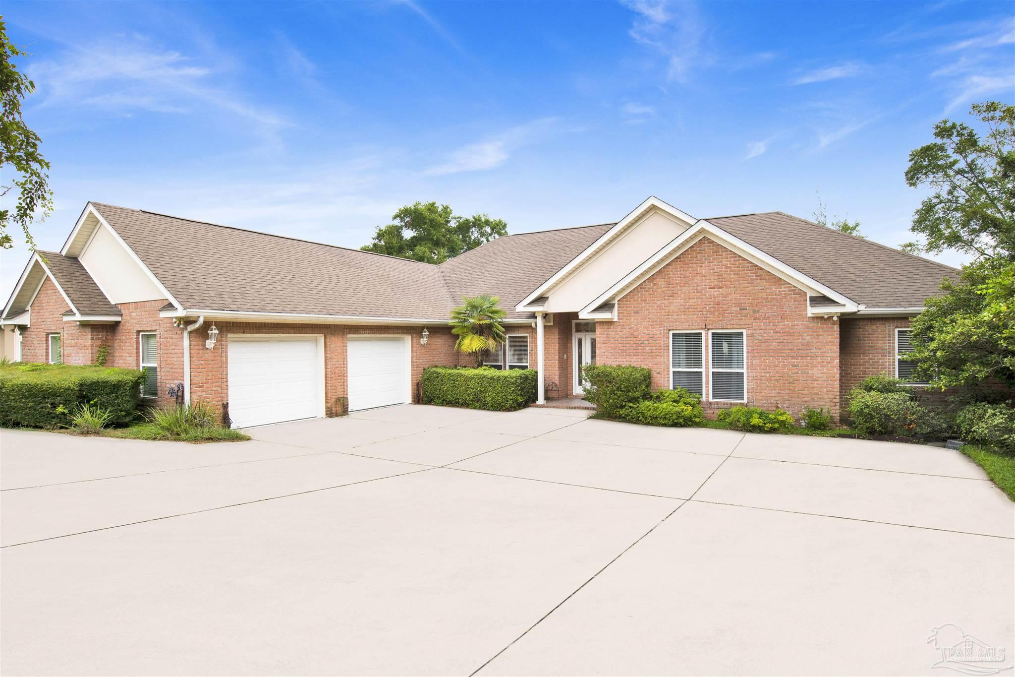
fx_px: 507
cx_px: 508
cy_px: 338
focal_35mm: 18
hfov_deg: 90.0
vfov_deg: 67.4
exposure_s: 1/30
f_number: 11
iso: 200
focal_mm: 18
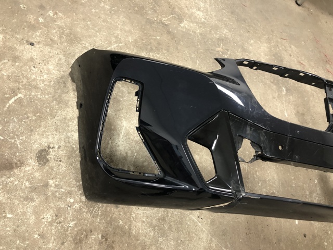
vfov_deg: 49.7
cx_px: 166
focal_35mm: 28
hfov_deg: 63.4
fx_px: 269
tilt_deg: -54.7
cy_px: 125
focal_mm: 4
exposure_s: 1/17
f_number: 1.8
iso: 64
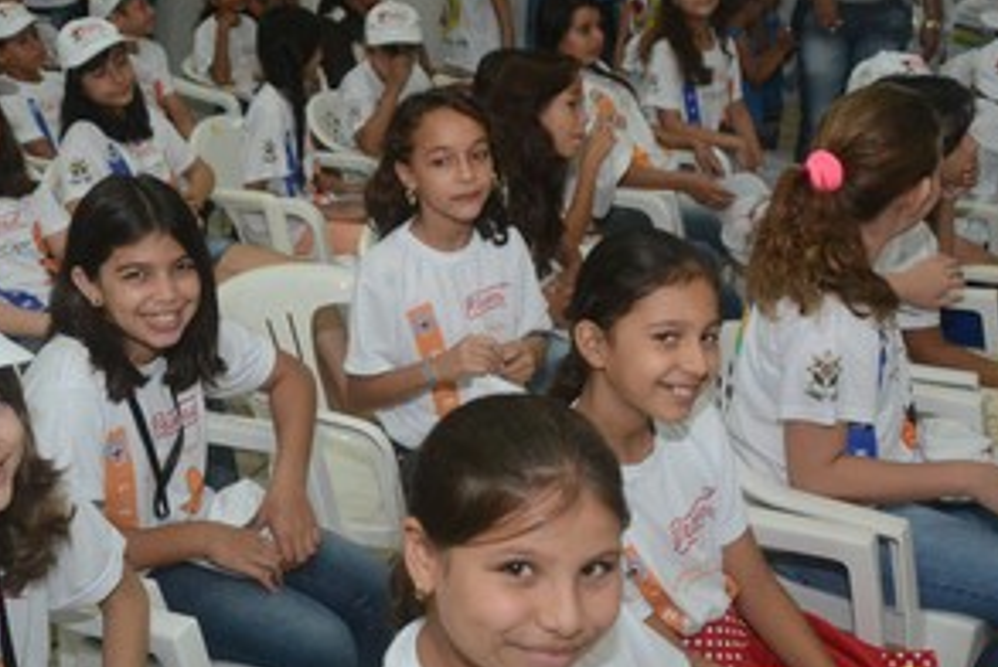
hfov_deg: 42.5
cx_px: 399
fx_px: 1276
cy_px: 374
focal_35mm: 46
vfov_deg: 29.3
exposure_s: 1/125
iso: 1600
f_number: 3.5
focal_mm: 20
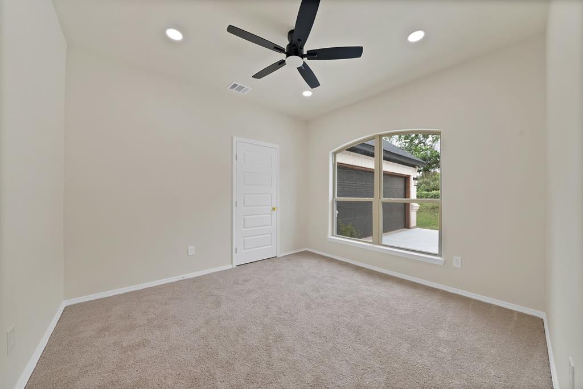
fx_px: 194
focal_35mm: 12
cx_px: 292
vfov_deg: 90.1
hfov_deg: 112.6
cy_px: 194
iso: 640
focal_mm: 12
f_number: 9
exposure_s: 1/10
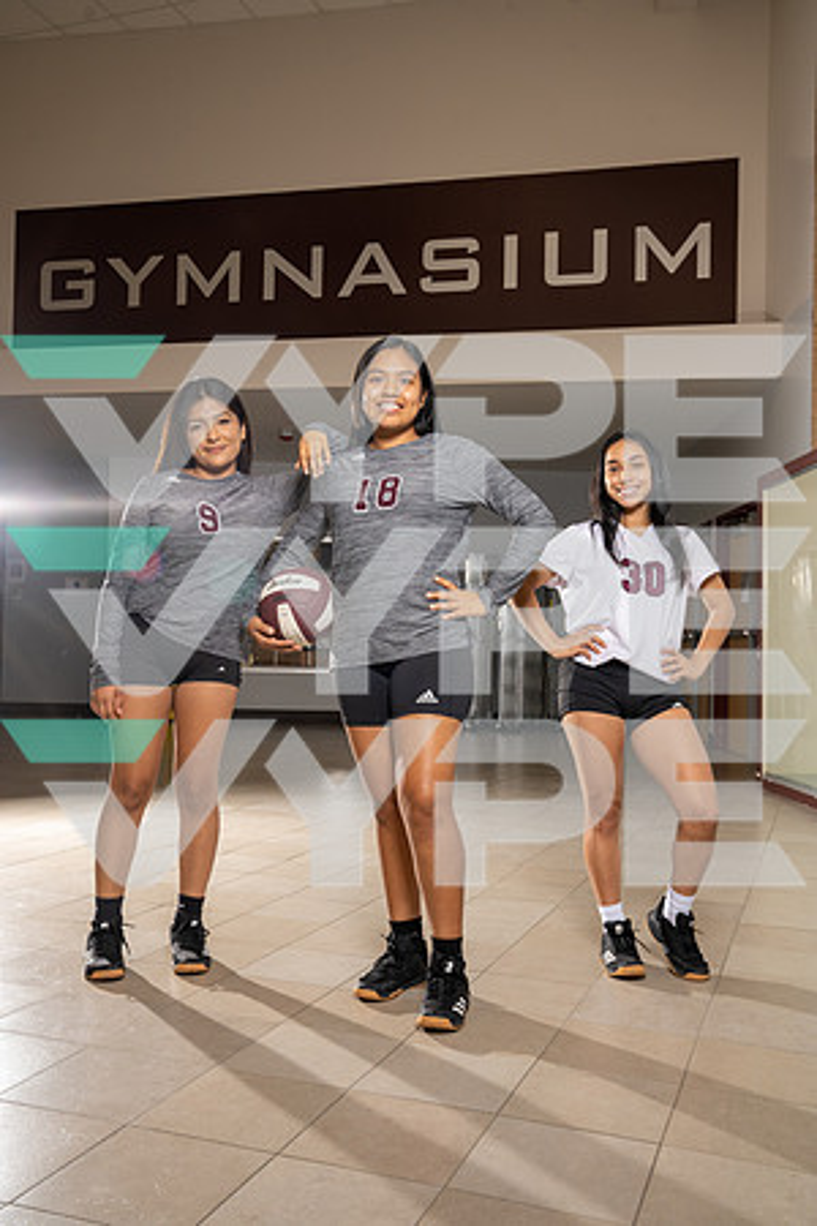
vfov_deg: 58.7
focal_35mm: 32
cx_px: 408
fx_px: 1089
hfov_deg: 41.1
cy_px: 613
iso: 800
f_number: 8
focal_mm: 32
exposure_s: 1/250
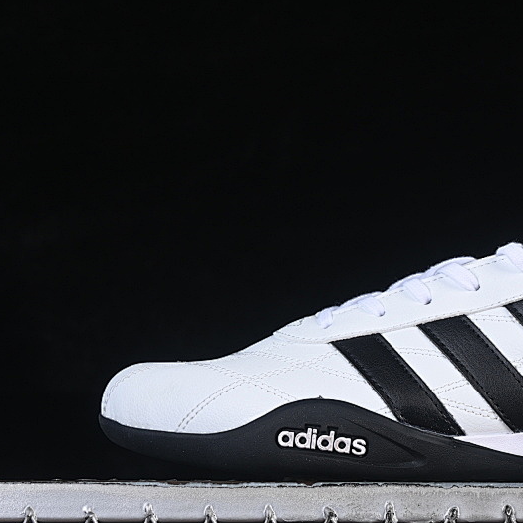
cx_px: 496
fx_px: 2239
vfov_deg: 13.3
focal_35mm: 131
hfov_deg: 13.2
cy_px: 258
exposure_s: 1/80
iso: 160
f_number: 8
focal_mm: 50
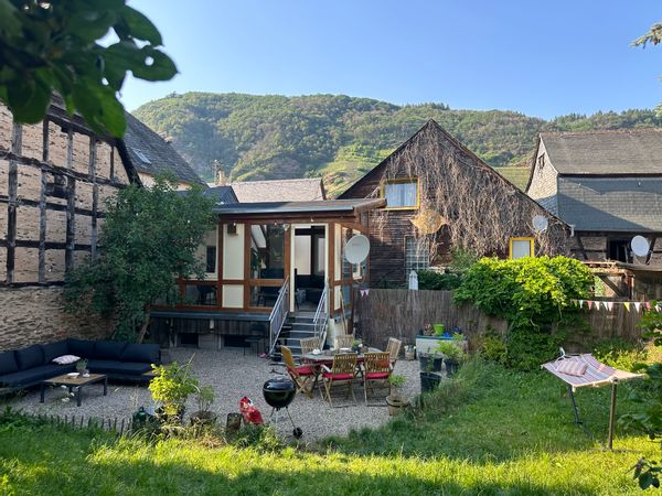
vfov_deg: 56.8
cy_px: 248
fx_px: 459
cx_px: 331
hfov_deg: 71.6
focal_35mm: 24
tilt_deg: +1.3
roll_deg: -0.4
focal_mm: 6.86
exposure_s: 1/615
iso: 80
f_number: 1.78
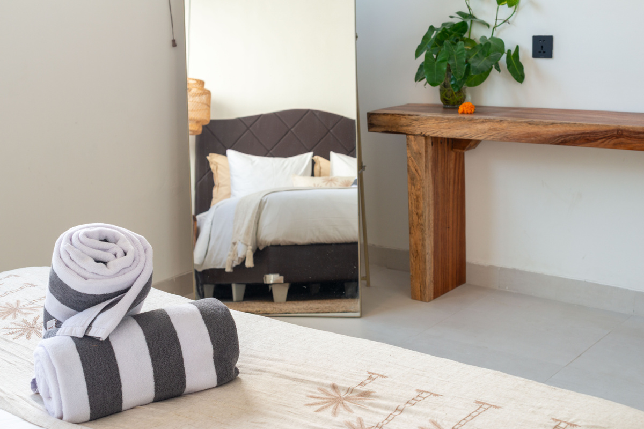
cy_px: 214
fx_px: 894
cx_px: 322
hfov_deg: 39.6
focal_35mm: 50
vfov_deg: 27.0
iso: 100
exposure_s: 1/60
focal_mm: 50
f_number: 8
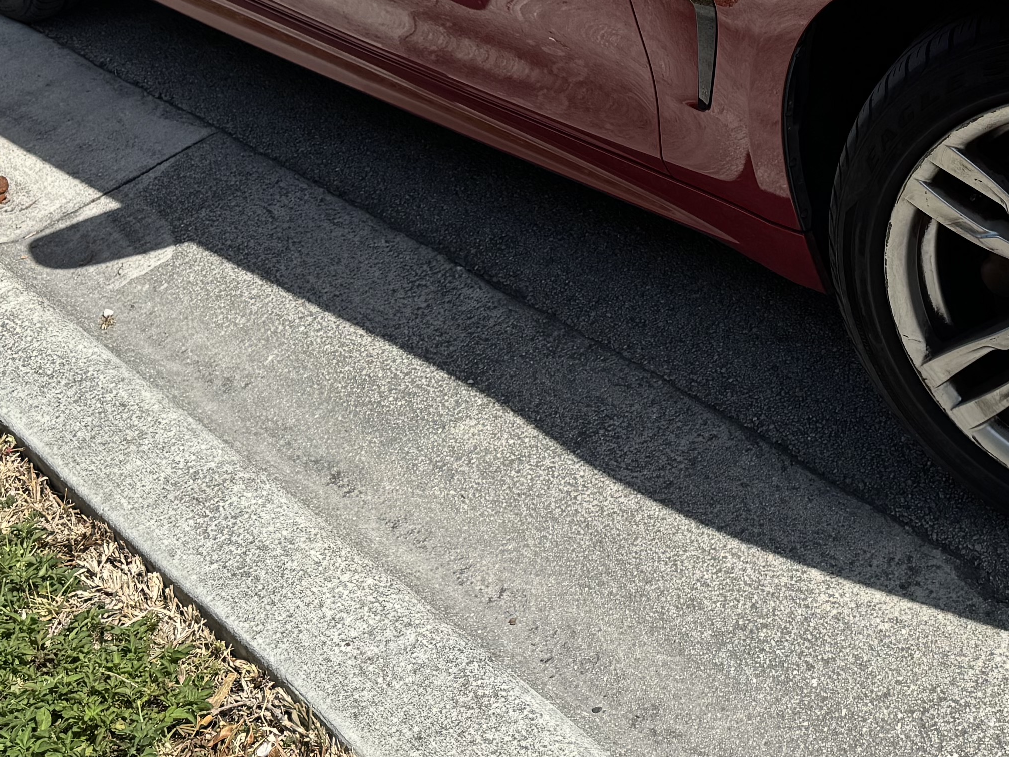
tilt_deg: -22.6
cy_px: -81
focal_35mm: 68
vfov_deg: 20.6
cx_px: 923
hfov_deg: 27.5
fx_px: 1982
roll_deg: +7.4
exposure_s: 1/3096
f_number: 1.78
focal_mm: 6.76
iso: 80
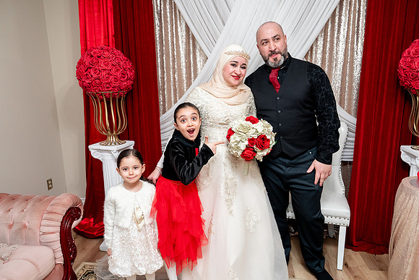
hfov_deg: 73.7
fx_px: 279
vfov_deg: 53.2
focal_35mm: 24
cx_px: 210
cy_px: 140
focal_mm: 24
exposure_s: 1/160
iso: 2500
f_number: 2.8
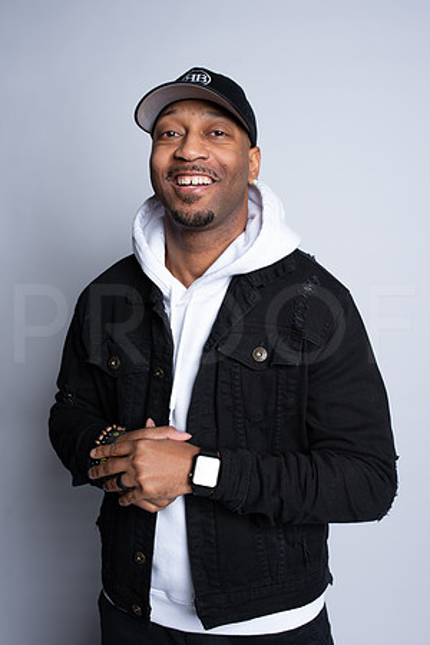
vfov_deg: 54.4
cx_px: 215
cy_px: 322
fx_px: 627
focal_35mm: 35
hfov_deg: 37.9
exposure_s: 1/200
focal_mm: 35
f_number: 6.3
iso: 250
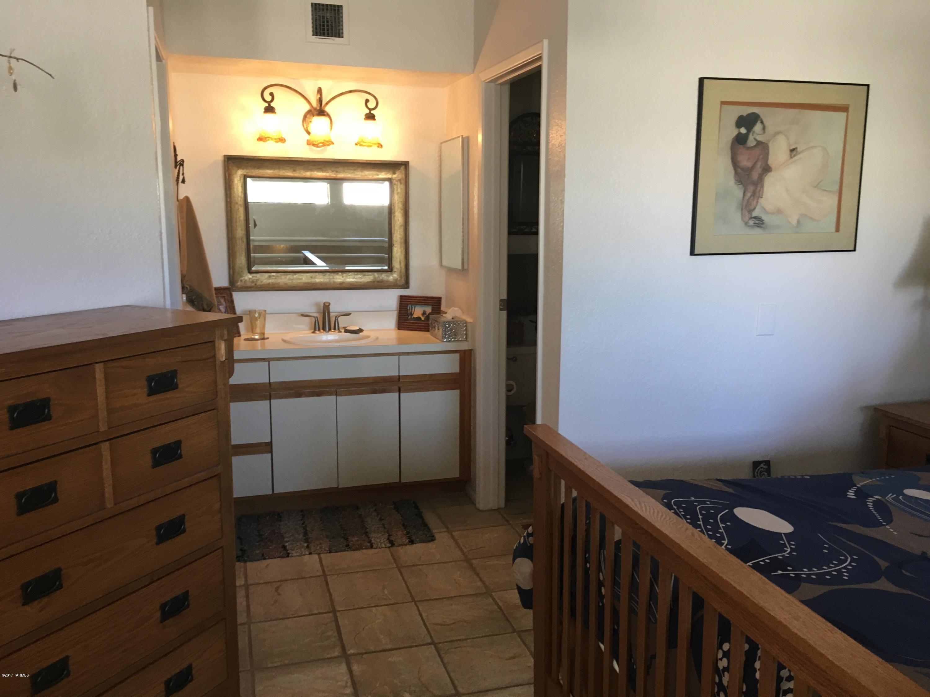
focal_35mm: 29
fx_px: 779
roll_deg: +0.5
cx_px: 465
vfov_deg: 48.2
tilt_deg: -11.3
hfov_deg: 61.7
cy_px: 348
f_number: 2.2
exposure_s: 1/30
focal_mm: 4.15
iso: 80
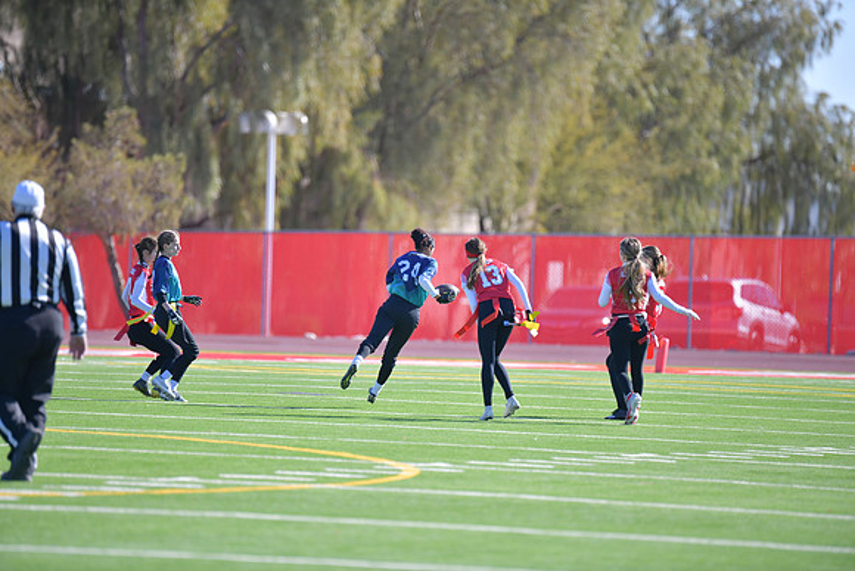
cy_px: 286
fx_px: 7126
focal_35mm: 300
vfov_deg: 4.6
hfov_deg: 6.9
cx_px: 428
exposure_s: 1/4000
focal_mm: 300
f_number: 2.8
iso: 400
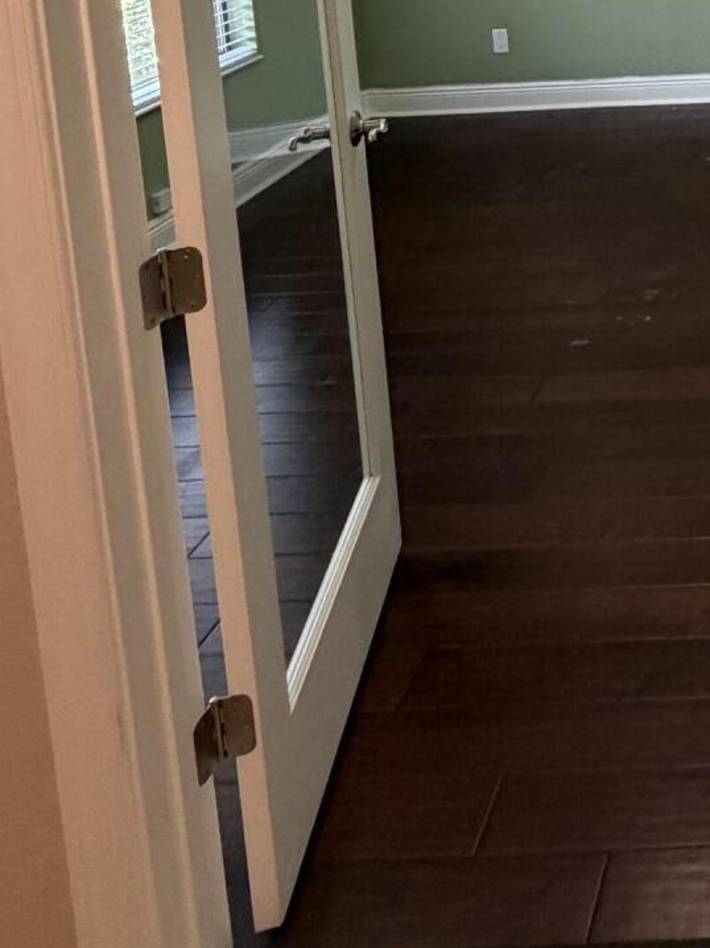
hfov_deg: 30.3
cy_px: -124
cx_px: 886
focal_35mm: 39
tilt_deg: -7.7
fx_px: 1067
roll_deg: +1.7
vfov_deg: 38.5
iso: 320
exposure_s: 1/60
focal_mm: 2.22
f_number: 2.2
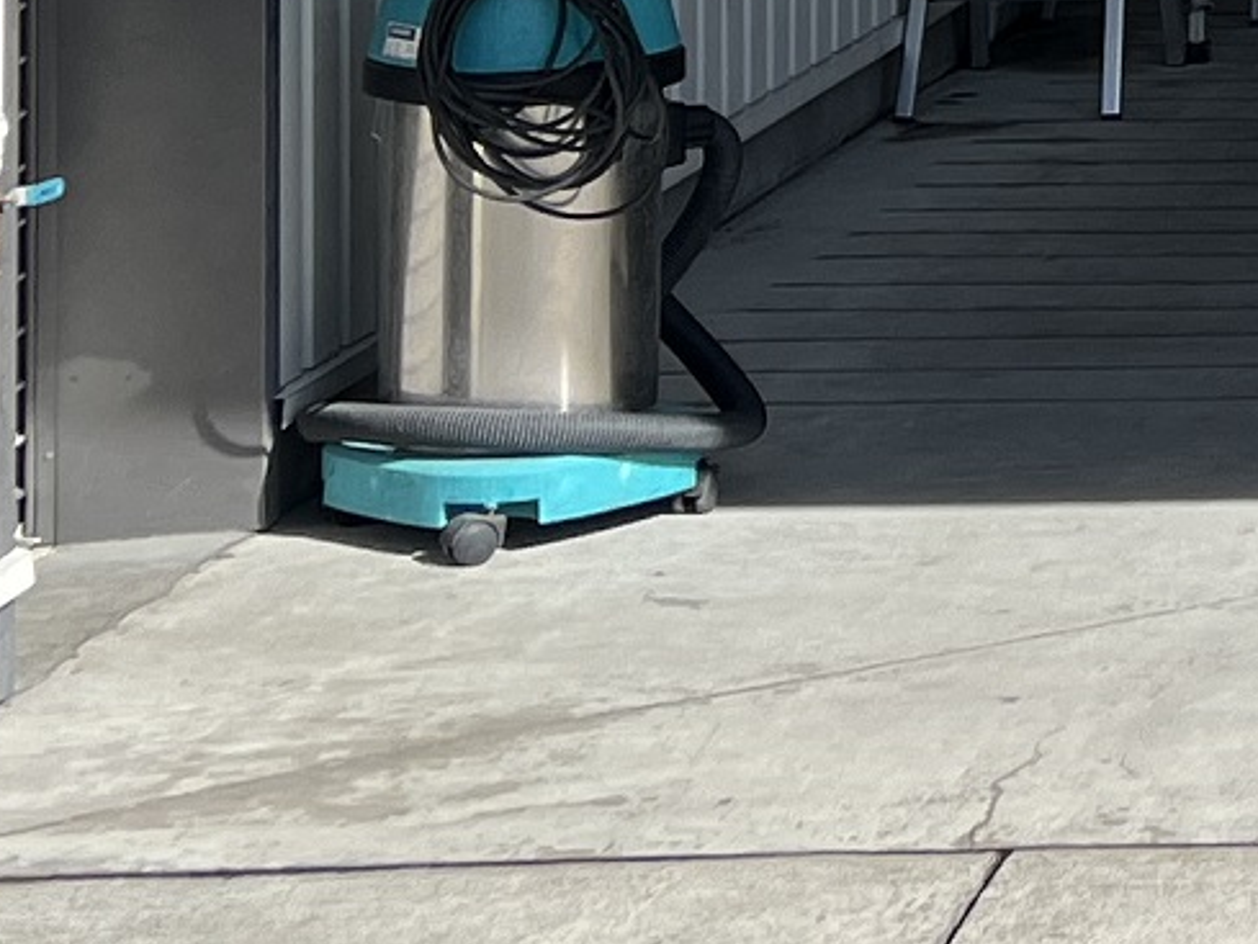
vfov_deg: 9.2
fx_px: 5453
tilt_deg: +1.3
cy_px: -979
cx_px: 2481
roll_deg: +1.3
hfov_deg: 11.8
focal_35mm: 150
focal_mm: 5.7
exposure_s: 1/2632
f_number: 1.5
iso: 50
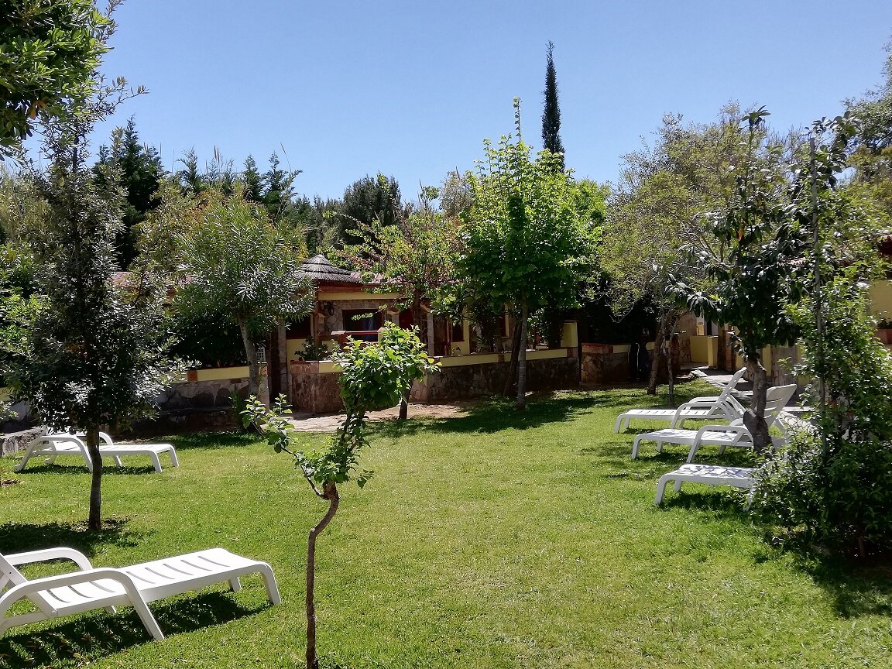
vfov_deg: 39.7
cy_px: 334
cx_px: 446
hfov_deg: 51.4
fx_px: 928
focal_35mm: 36
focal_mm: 3.81
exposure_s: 1/1145
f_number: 2.2
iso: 50
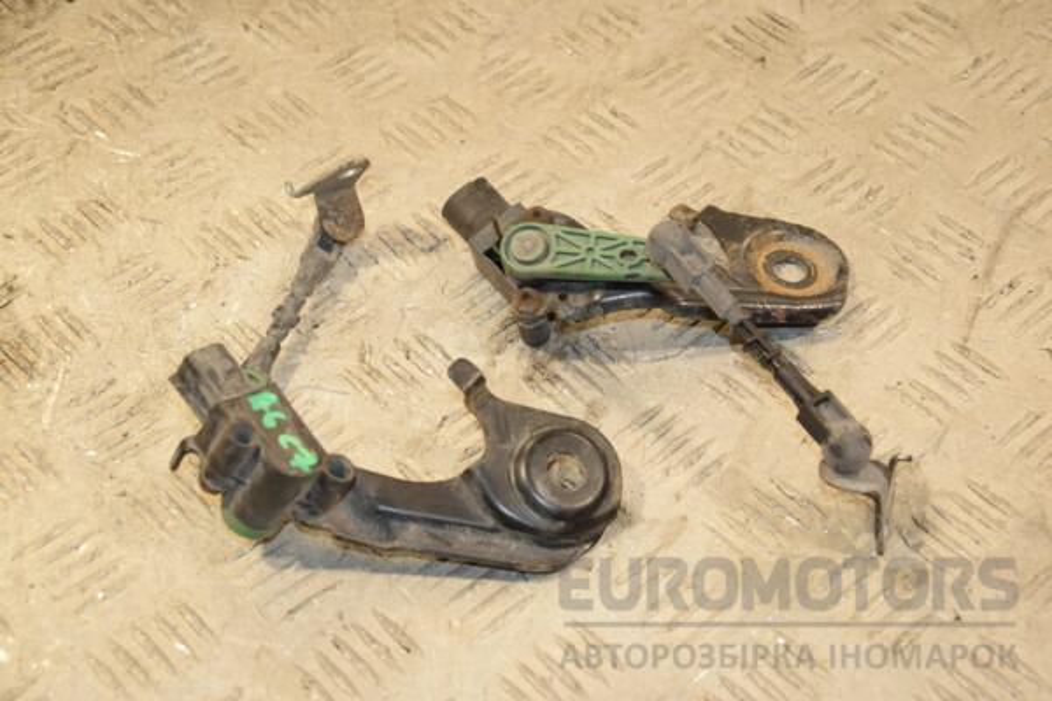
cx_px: 526
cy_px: 350
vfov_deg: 18.9
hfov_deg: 28.1
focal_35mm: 72
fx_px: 2104
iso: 800
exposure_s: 1/200
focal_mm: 48
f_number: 6.3
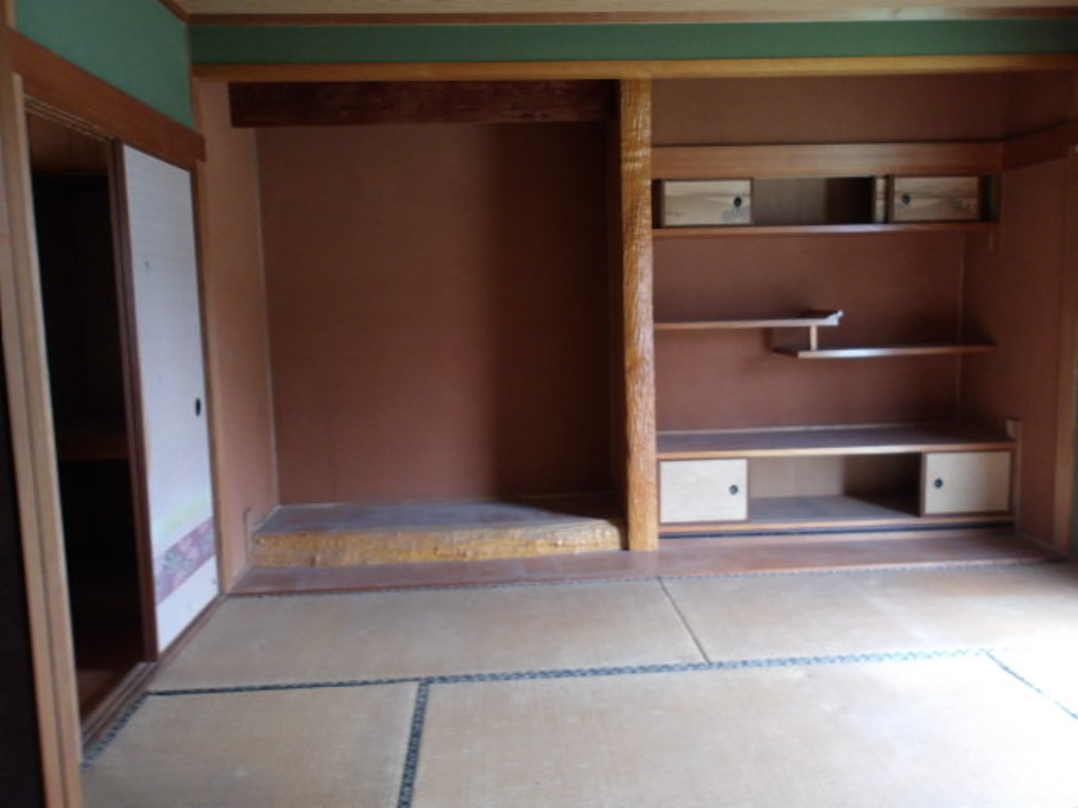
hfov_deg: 65.3
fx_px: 841
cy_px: 404
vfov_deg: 51.4
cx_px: 539
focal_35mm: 27
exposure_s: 1/15
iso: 458
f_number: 3
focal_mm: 4.9
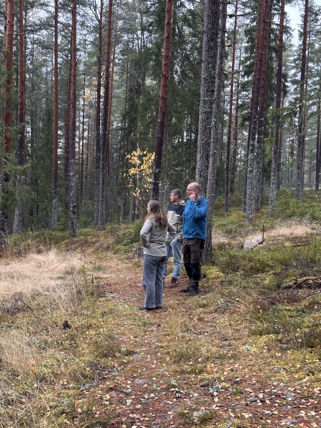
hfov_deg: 30.3
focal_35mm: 48
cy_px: 214
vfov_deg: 39.7
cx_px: 160
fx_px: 593
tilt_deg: -4.8
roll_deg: -2.5
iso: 250
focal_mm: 6.86
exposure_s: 1/57
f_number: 1.78
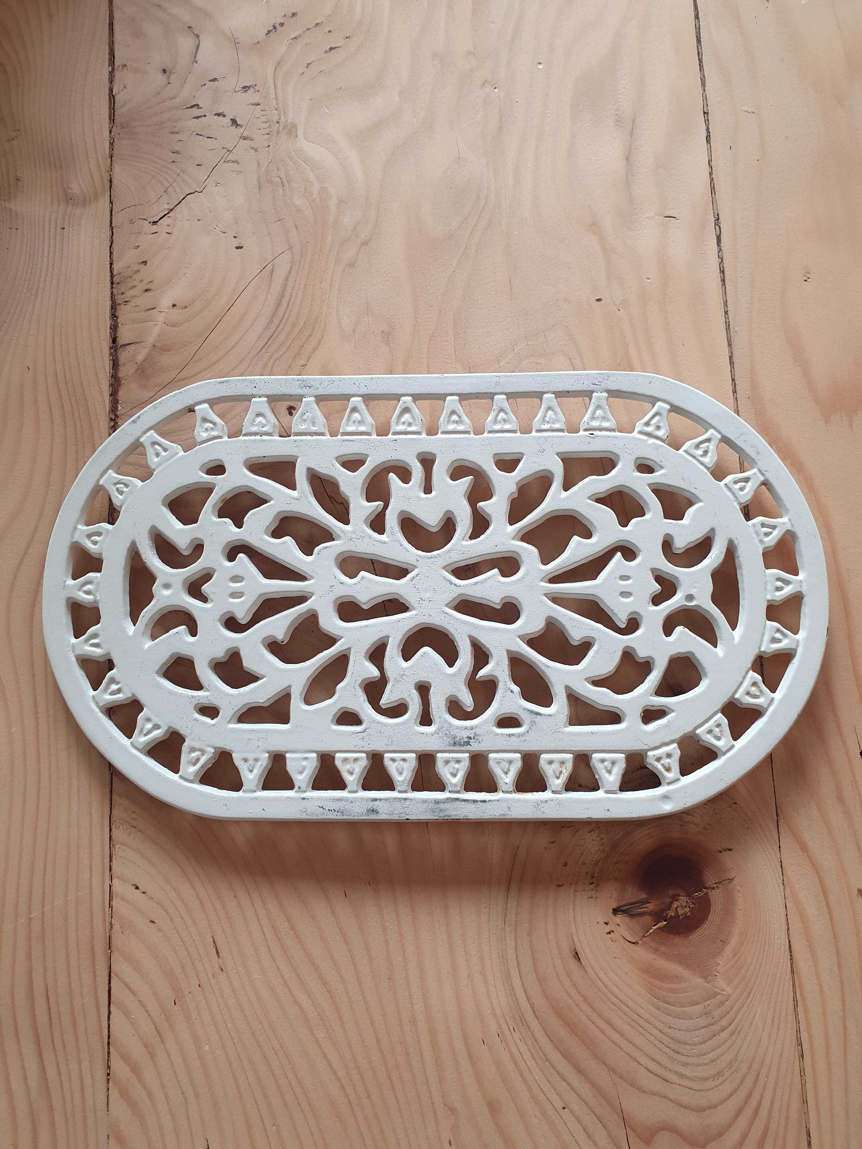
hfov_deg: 53.1
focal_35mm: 26
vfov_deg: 67.3
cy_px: 574
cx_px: 431
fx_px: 863
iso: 200
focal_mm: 4.32
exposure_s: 1/50
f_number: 2.4
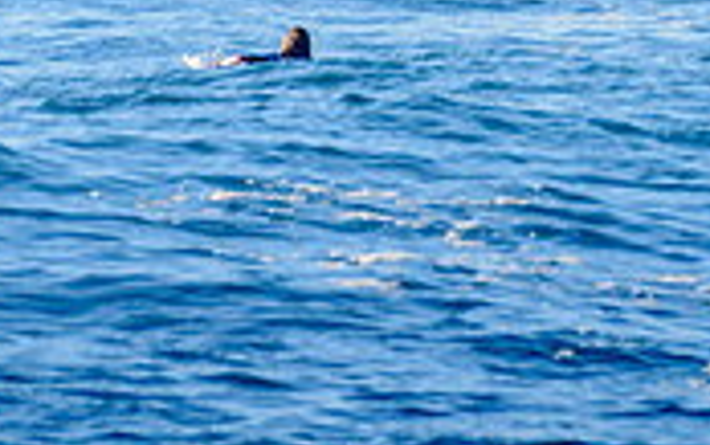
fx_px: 40409
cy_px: -298
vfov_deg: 0.6
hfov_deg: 1.0
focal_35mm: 2087
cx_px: 672
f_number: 5.6
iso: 280
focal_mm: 500
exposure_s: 1/2000
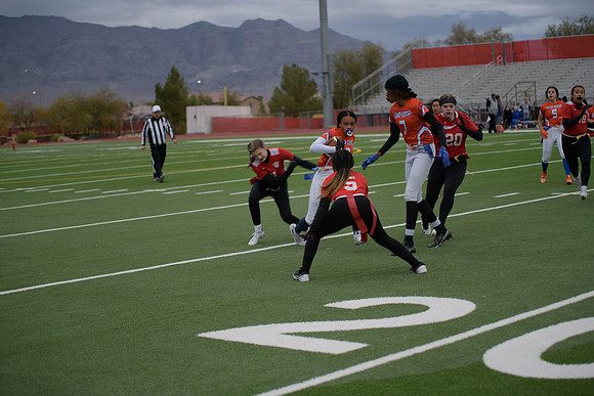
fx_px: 1155
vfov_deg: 19.5
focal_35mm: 70
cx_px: 297
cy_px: 198
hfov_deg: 28.8
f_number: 2.8
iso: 160
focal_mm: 70
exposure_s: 1/200
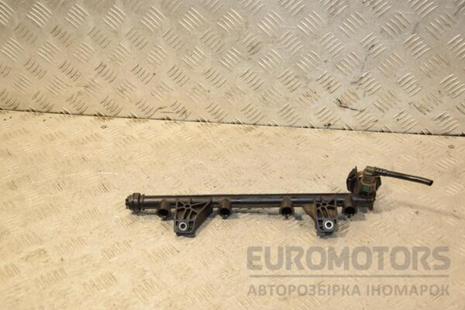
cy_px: 155
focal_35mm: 51
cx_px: 232
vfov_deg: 26.5
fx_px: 659
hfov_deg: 38.9
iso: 800
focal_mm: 34
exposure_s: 1/200
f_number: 5.6
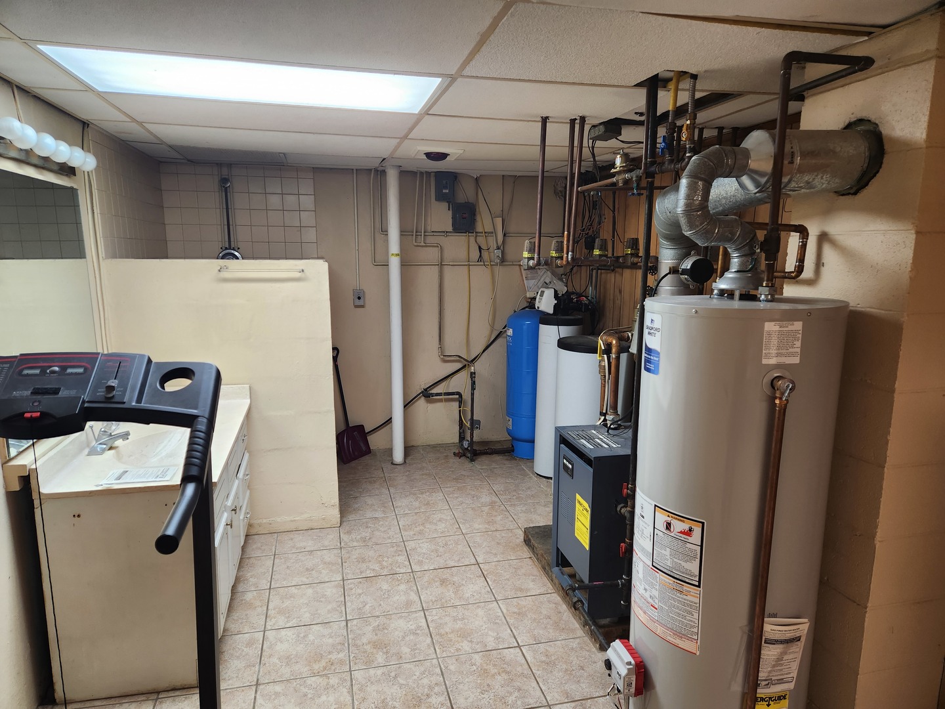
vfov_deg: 58.9
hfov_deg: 73.9
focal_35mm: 23
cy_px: 354
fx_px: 628
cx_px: 472
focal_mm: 5.4
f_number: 1.8
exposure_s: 1/120
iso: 125
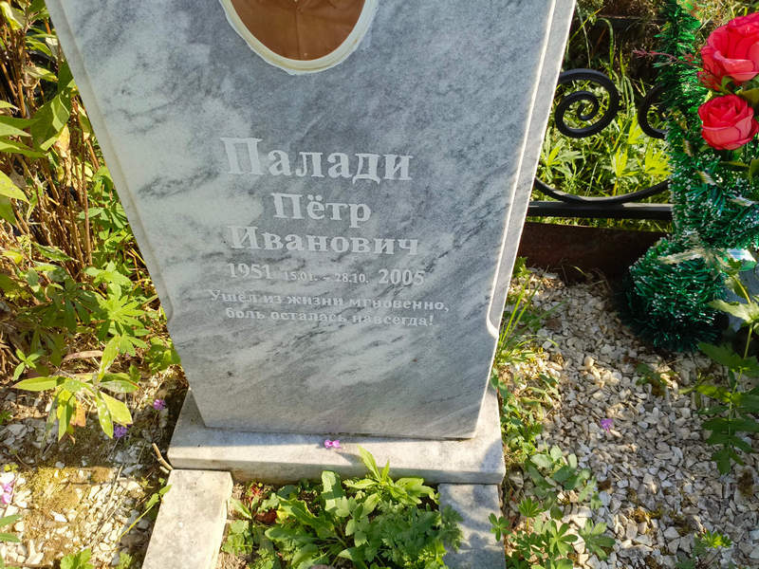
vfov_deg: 54.9
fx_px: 548
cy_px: 284
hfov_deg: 69.4
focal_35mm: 25
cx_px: 380
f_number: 1.69
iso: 113
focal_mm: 4.76
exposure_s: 1/464
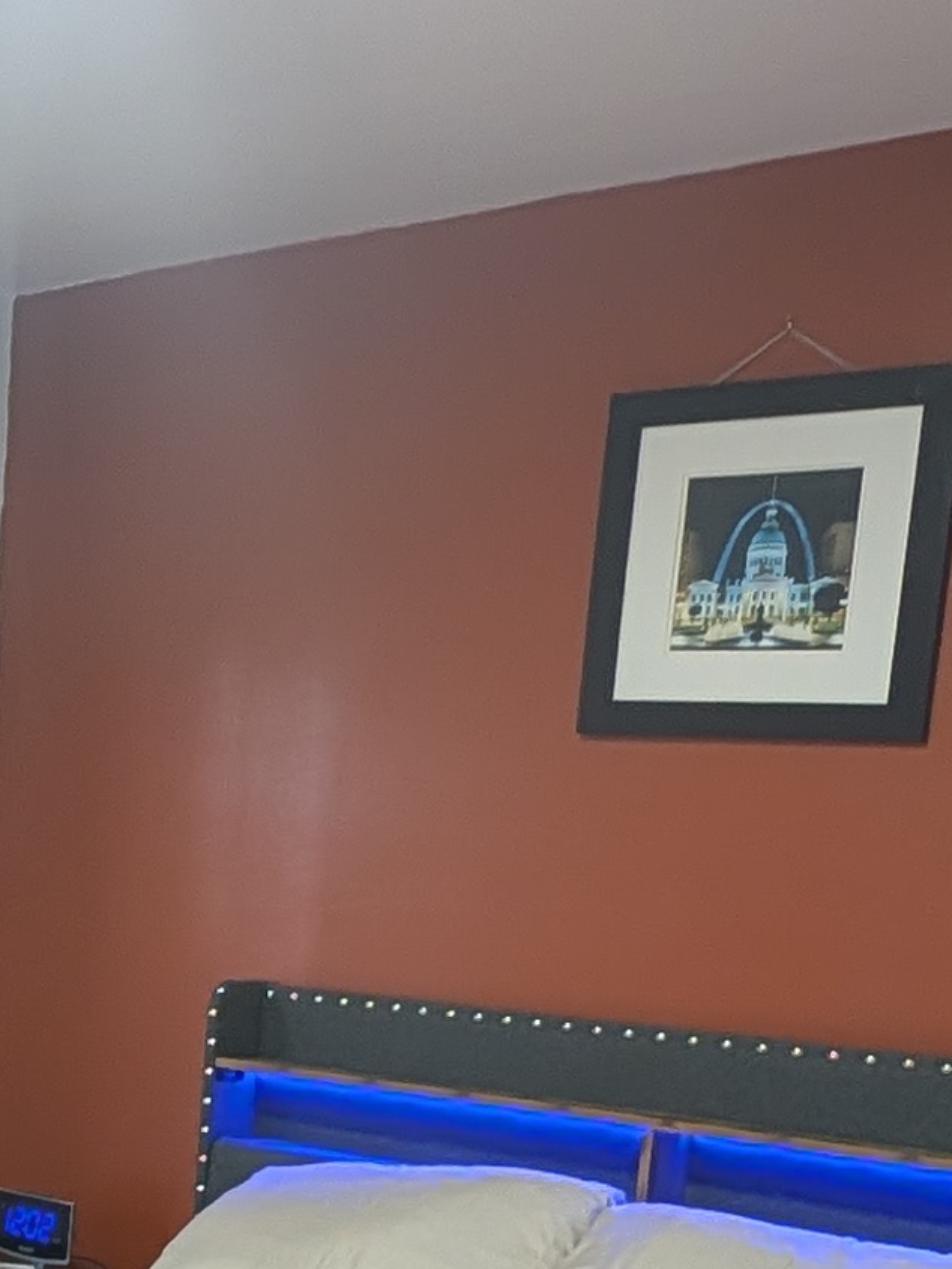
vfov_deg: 32.0
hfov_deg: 22.6
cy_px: 1078
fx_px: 2126
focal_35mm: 58
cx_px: -275
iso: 172
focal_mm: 2.23
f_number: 1.95
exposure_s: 1/24
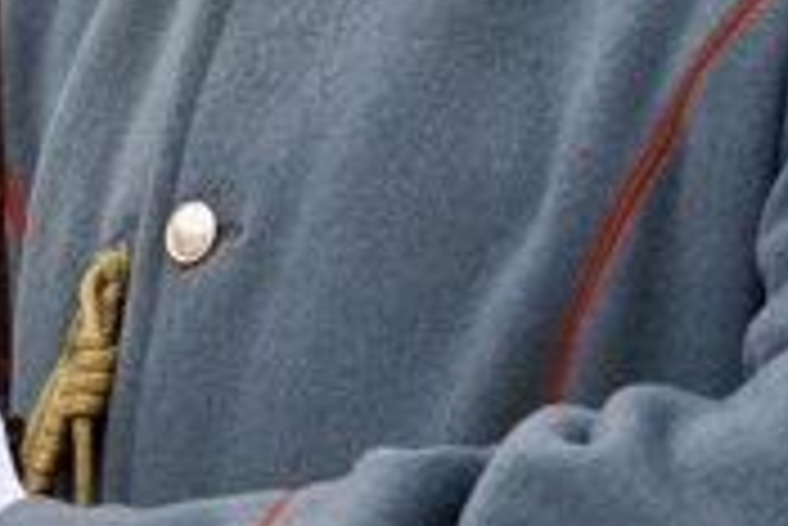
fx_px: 3658
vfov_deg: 8.2
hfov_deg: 12.2
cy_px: -27
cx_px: 18
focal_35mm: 167
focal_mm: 26
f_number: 4
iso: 400
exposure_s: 1/160
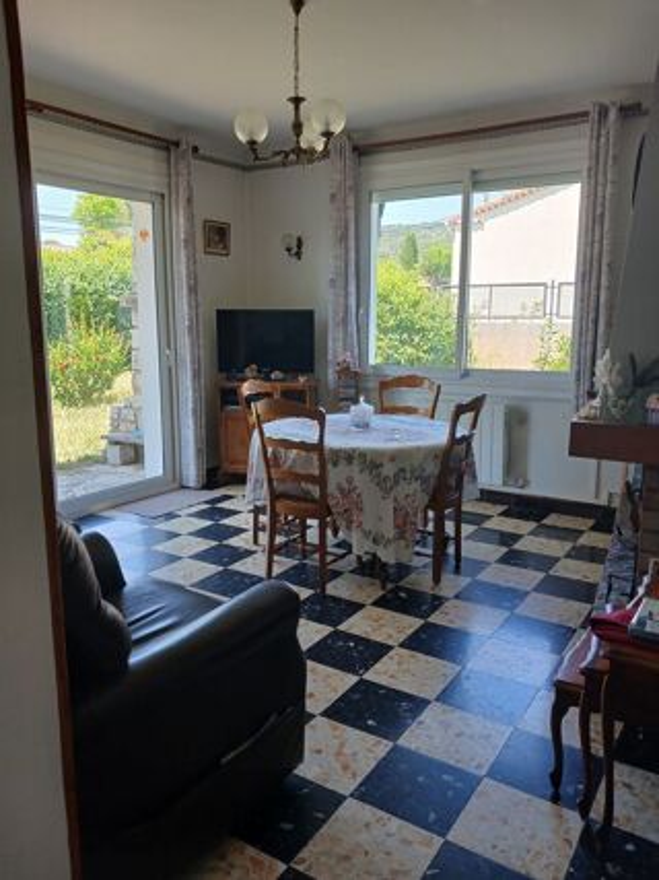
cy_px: 440
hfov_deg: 51.3
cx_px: 330
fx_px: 686
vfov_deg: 65.3
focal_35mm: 27
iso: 32
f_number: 1.8
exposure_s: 1/50
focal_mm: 3.98
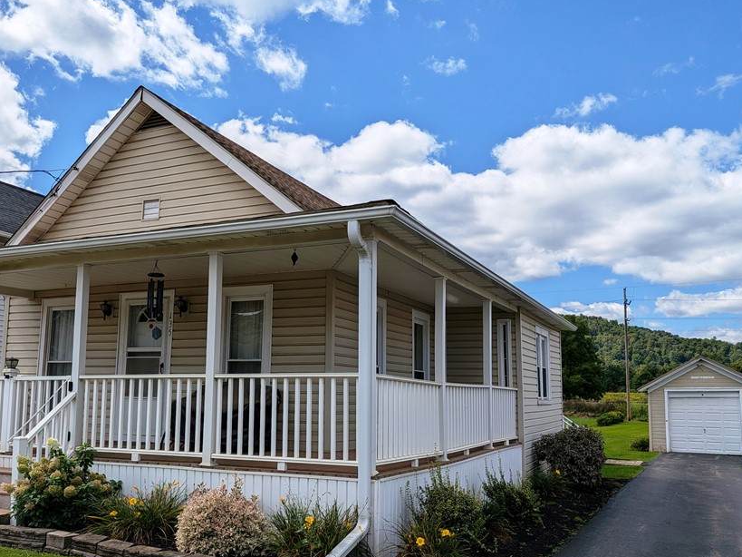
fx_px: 643
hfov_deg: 59.8
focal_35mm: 30
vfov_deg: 46.6
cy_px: 331
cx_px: 332
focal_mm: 4.53
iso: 31
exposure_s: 1/3125
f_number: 1.7
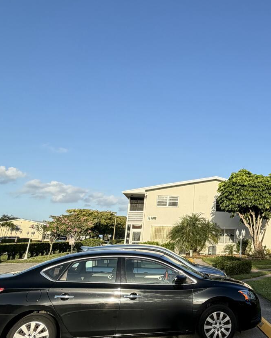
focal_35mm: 33
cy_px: 150
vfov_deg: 54.1
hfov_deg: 40.3
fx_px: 331
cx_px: 257
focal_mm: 2.22
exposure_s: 1/770
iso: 32
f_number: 2.2
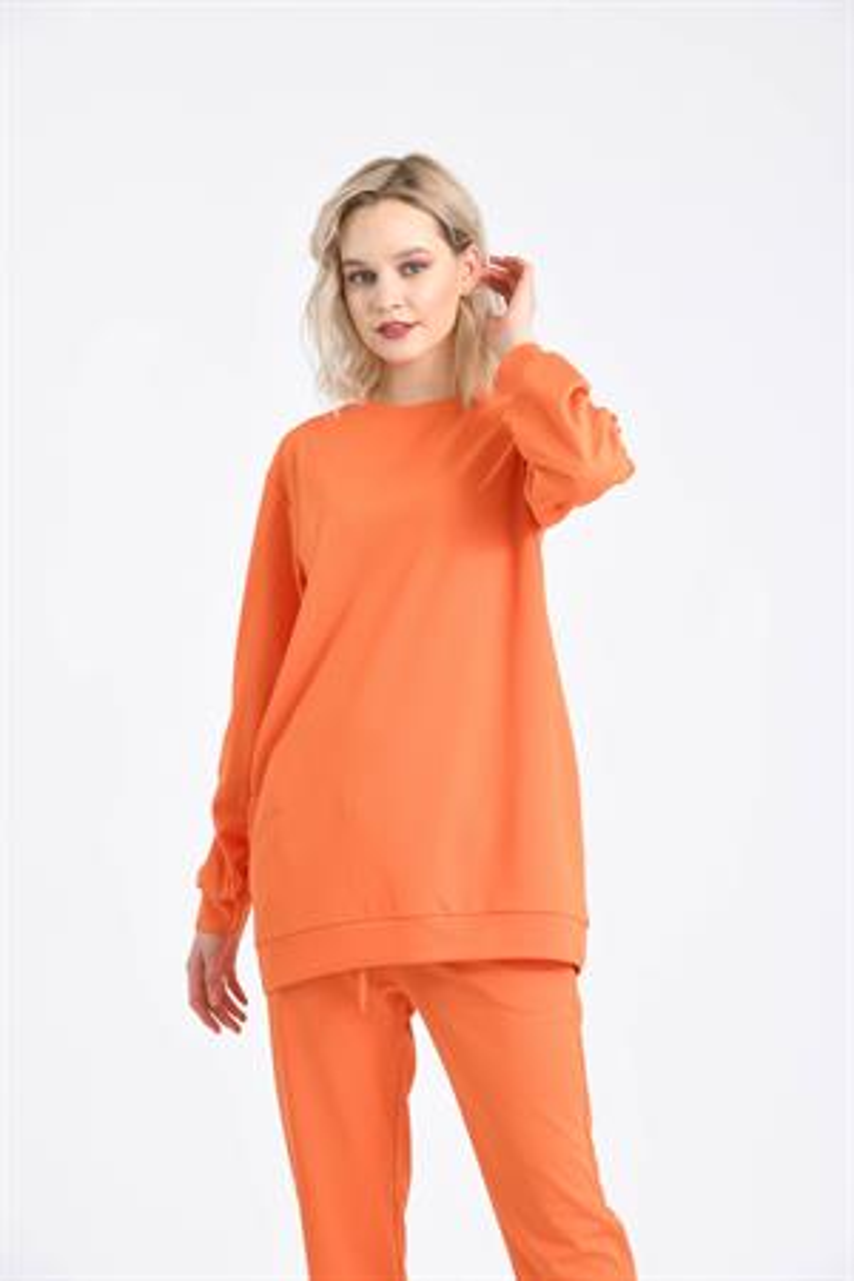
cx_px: 427
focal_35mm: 116
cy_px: 640
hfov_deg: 11.8
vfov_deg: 17.6
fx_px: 4127
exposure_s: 1/125
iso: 100
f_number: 9
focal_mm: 116
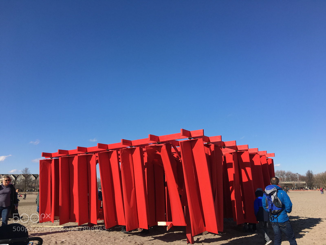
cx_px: 163
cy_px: 122
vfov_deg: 48.2
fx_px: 273
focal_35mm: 29
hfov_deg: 61.7
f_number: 2.2
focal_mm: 4.15
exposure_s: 1/1202
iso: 25
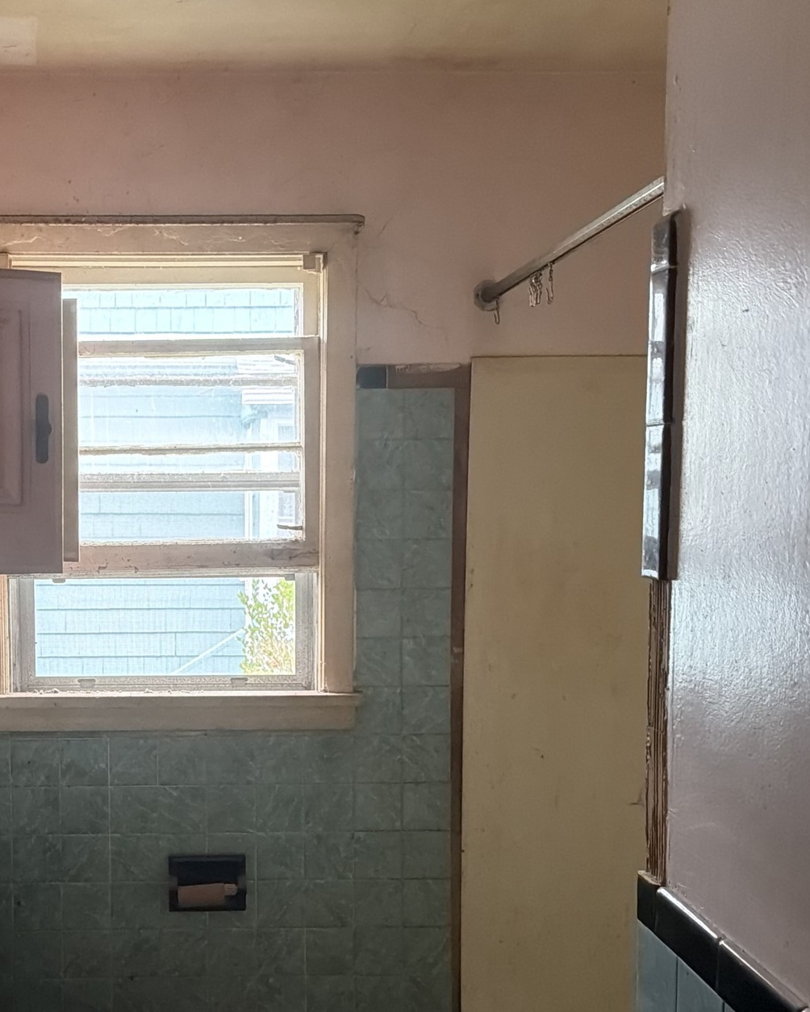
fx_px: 1289
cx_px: 201
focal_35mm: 43
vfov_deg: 42.7
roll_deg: +0.6
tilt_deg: -6.0
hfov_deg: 34.2
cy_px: 612
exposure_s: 1/53
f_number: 1.78
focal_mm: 6.76
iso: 800
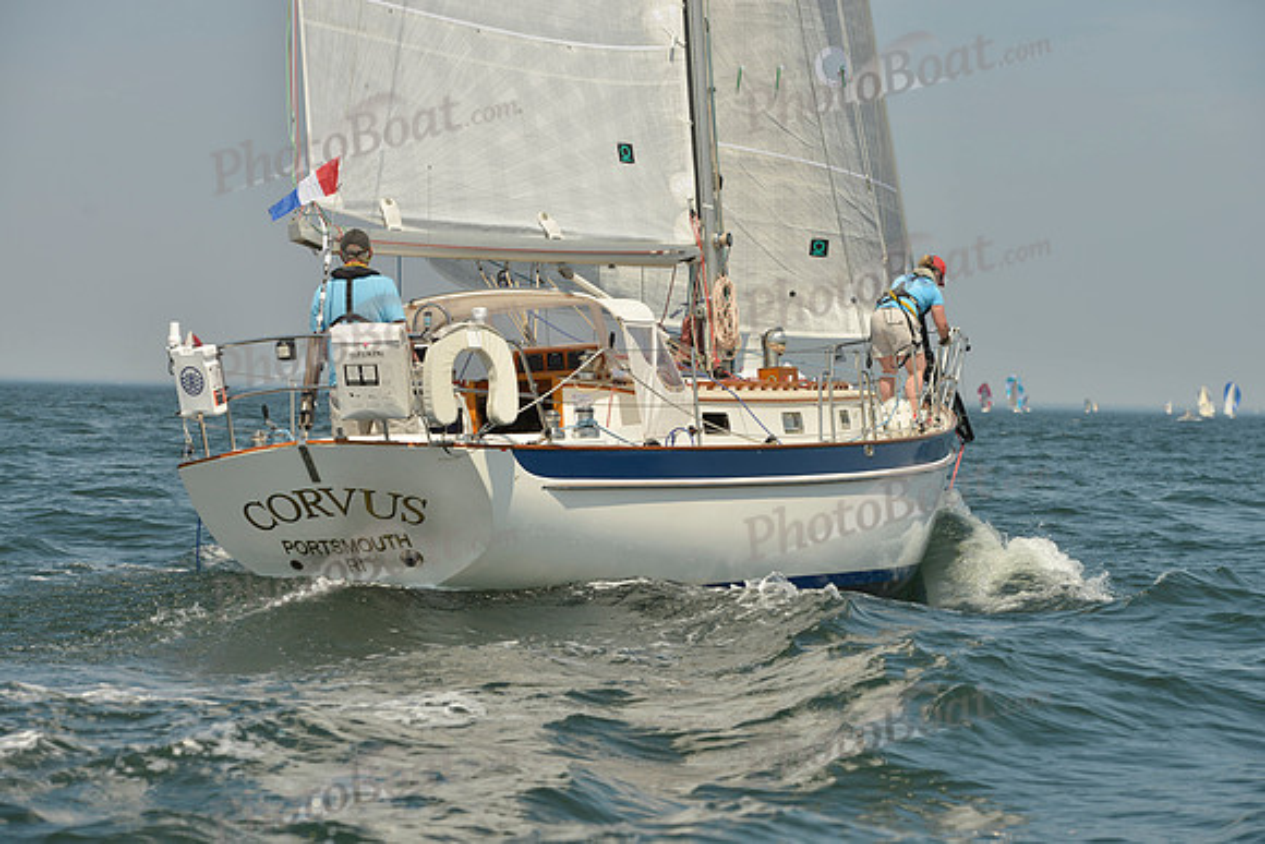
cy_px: 422
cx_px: 632
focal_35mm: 116
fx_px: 4077
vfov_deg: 11.8
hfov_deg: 17.6
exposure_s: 1/1250
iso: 200
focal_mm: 116
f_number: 8
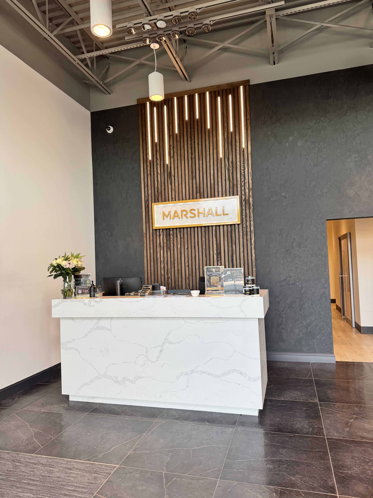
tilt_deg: +0.4
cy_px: 249
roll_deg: -0.3
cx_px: 186
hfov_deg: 56.8
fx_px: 345
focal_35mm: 24
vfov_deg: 71.6
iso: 64
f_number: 1.78
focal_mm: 6.76
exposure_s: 1/120
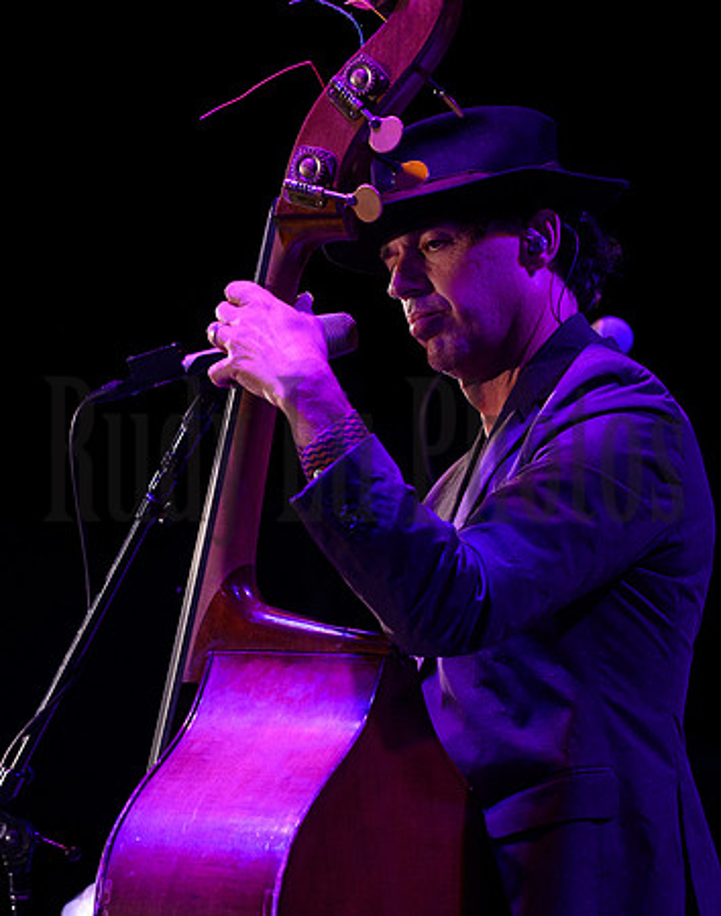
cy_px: 458
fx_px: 7646
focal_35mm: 284
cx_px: 296
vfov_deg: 6.9
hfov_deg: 5.4
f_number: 4.5
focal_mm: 200
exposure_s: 1/160
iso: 1600
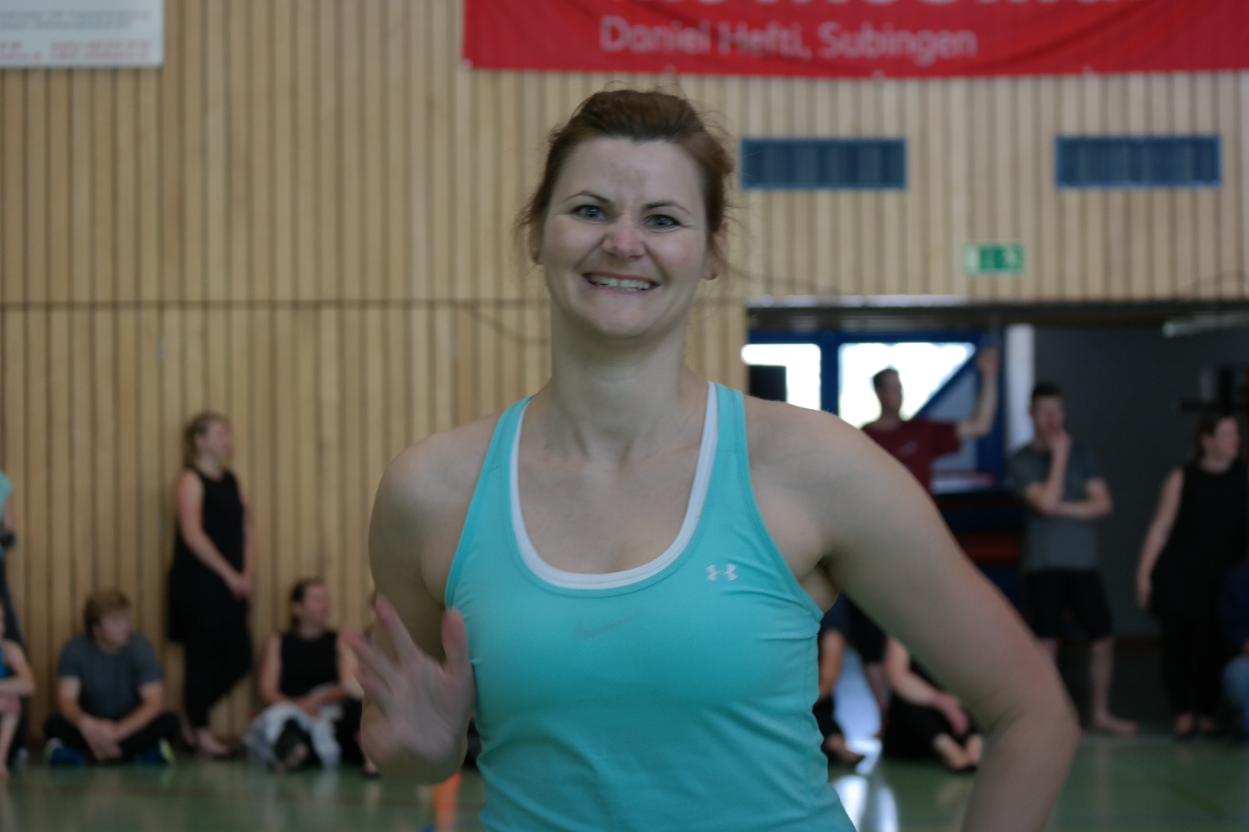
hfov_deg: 22.6
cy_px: 416
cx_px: 624
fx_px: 3122
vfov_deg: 15.2
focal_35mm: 90
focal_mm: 59
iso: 800
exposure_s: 1/100
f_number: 4
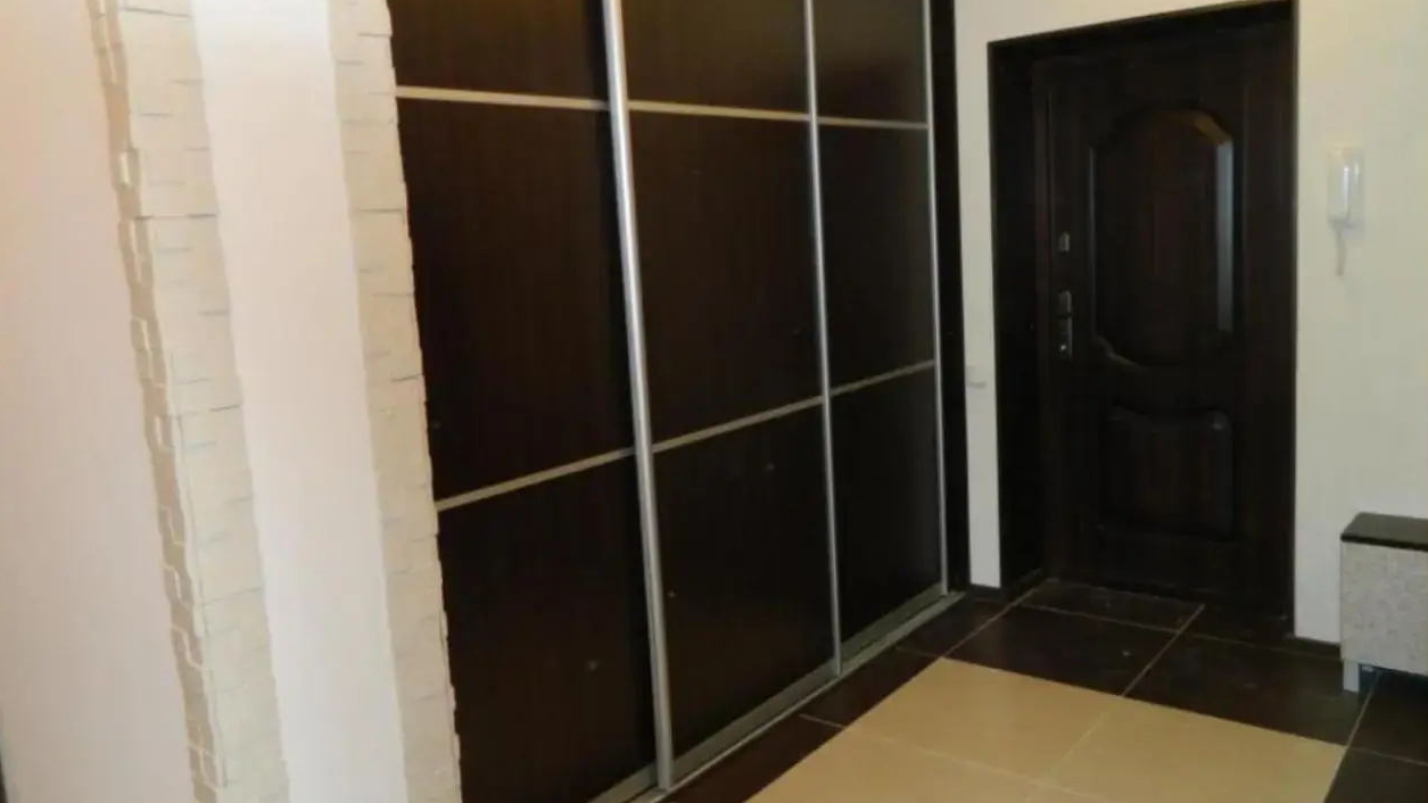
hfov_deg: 67.9
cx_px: 730
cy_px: 381
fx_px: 1060
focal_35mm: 28
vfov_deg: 41.5
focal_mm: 4.5
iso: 200
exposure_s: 1/30
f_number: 3.1
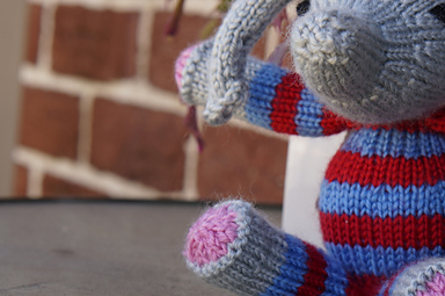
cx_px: 313
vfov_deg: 10.9
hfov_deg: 16.4
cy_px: 128
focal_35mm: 125
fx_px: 1543
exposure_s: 1/50
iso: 100
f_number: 6.3
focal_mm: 50
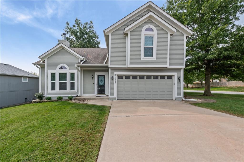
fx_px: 108
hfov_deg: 96.8
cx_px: 122
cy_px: 81
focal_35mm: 16
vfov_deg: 73.7
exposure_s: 1/160
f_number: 11
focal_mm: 16
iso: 400
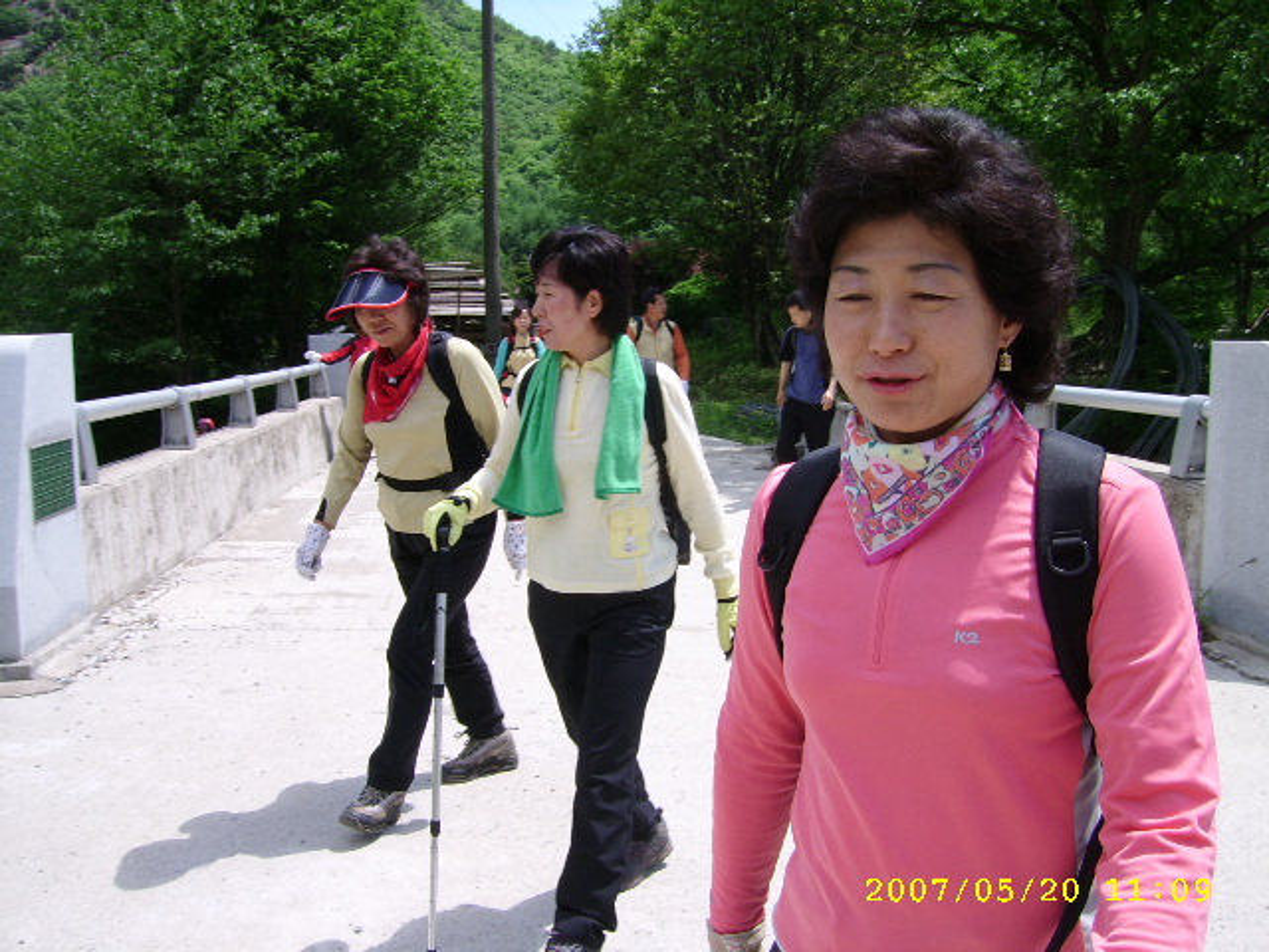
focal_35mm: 35
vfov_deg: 40.7
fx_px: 1283
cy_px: 476
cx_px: 634
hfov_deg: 52.6
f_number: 5.8
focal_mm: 5.95
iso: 50
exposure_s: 1/192
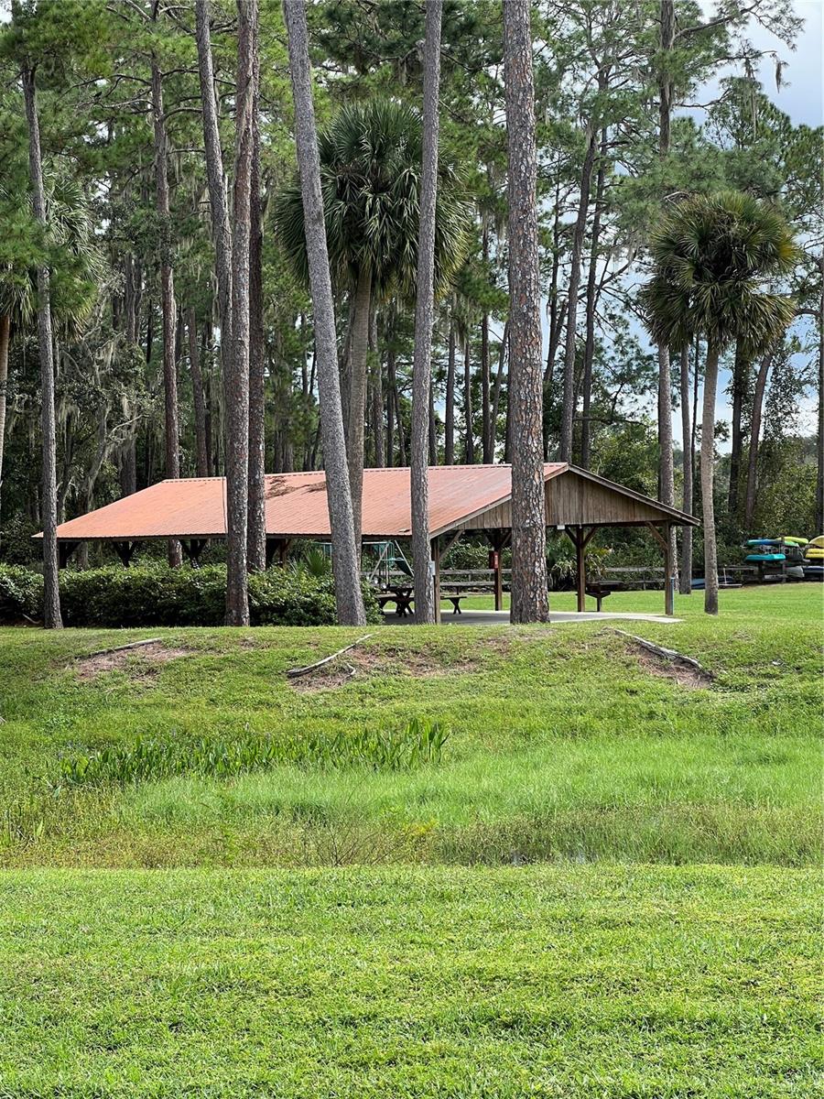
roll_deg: +1.2
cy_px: 550
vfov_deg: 25.3
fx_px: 2444
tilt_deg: +1.2
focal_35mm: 77
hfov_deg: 19.1
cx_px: 412
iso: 32
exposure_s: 1/212
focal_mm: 9
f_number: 2.8
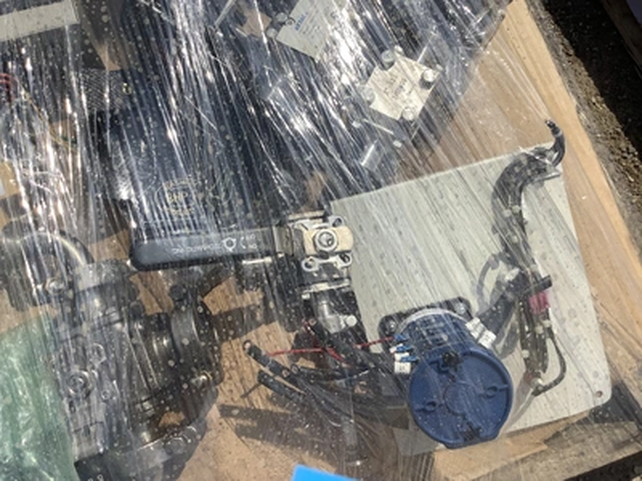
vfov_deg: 45.4
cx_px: 321
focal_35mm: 31
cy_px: 240
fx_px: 575
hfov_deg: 58.4
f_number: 2.4
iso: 25
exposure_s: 1/2717
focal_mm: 3.3
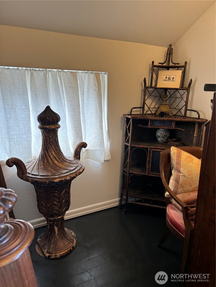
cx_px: 108
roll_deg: -1.4
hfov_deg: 53.1
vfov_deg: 67.3
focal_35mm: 26
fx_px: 216
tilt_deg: -16.4
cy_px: 144
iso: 160
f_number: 1.6
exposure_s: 1/60
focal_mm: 5.96
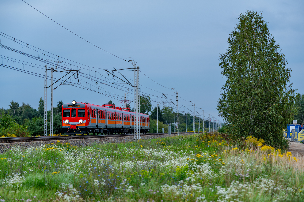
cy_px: 101
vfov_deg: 16.0
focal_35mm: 85
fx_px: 717
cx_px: 152
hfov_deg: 23.9
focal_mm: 85
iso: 320
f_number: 3.2
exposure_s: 1/500
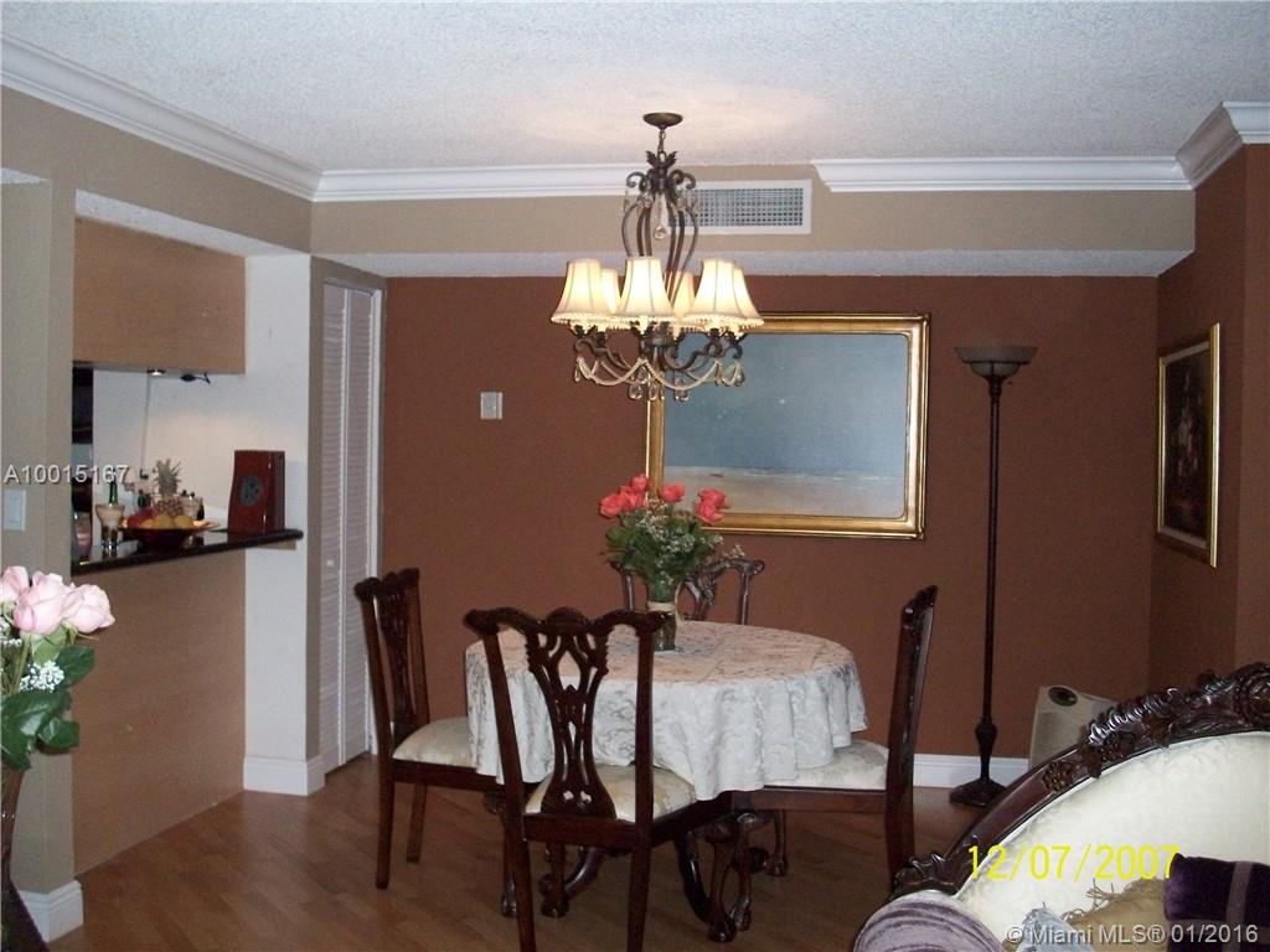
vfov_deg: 38.7
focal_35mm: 37
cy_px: 476
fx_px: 1357
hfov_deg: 50.1
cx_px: 635
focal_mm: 6.2
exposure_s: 1/45
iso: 200
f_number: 2.8
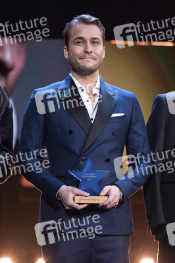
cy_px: 132
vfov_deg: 9.8
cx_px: 88
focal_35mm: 210
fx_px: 1534
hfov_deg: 6.5
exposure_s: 1/180
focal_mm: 140
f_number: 2.8
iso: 2500
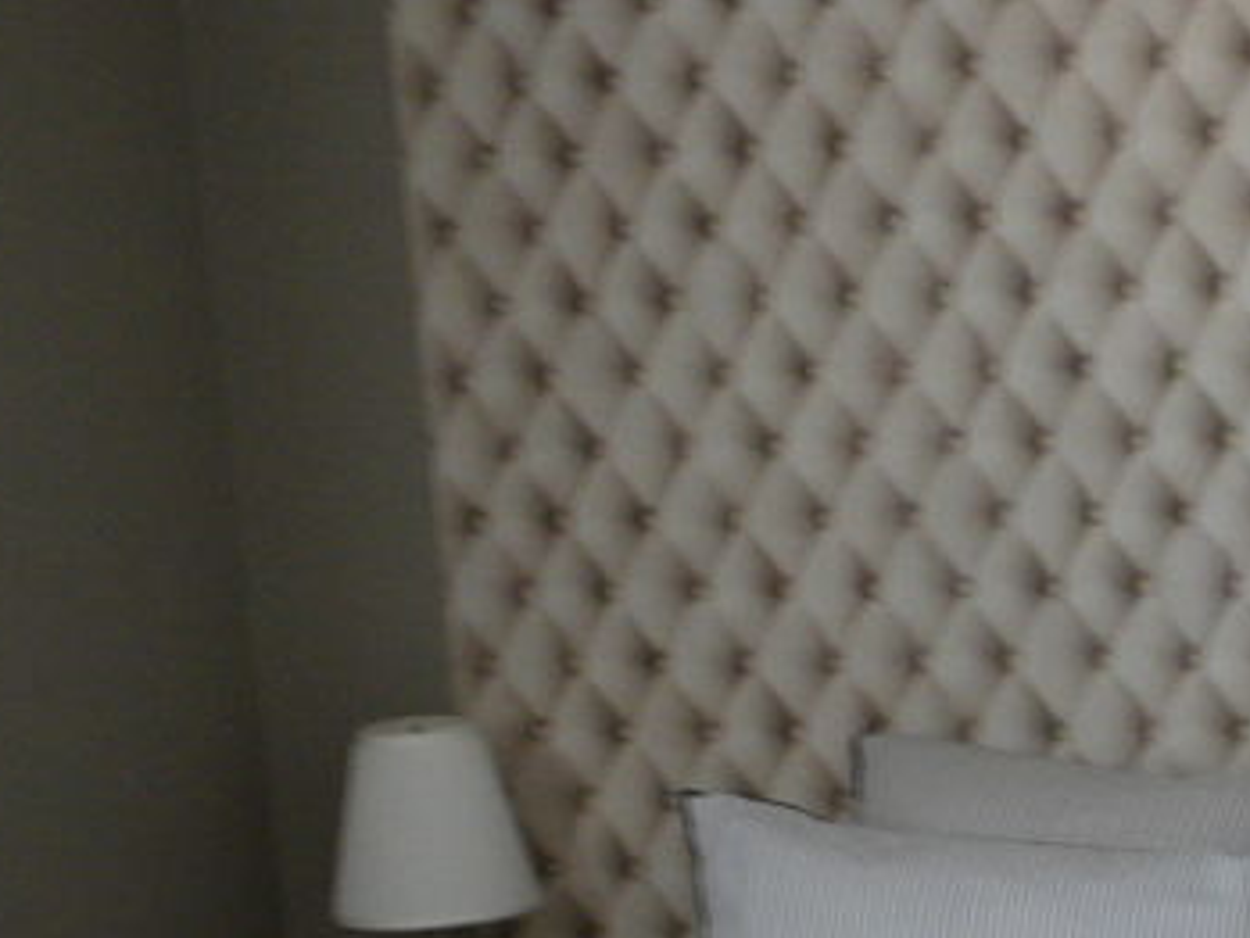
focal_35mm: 106
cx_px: 1565
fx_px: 3829
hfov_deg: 17.5
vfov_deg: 13.6
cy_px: 1110
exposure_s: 1/7.9
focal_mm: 6.6
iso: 132
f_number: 3.5
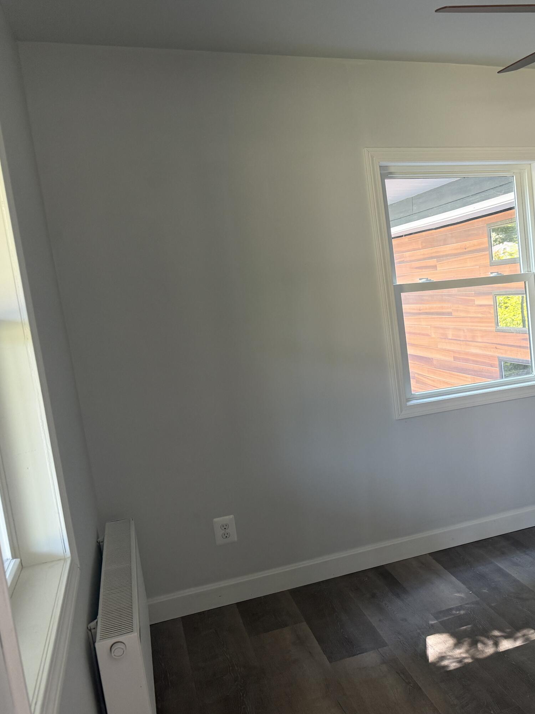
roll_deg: +5.2
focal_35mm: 36
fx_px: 742
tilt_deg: -9.1
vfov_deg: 51.3
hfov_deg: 36.5
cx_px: 506
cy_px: 394
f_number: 1.78
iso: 200
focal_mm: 6.76
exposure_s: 1/85
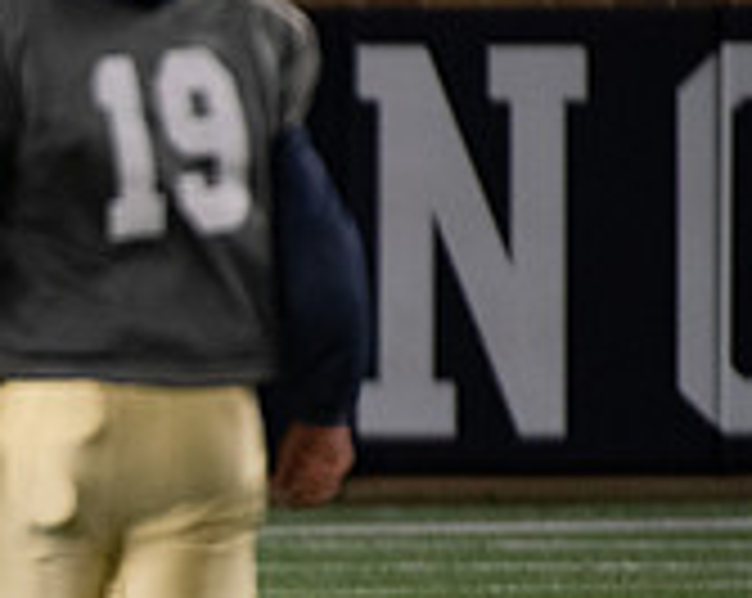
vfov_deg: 1.2
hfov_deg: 1.5
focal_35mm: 1308
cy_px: 344
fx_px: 29060
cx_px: -324
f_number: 4
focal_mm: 400
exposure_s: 1/500
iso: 3200
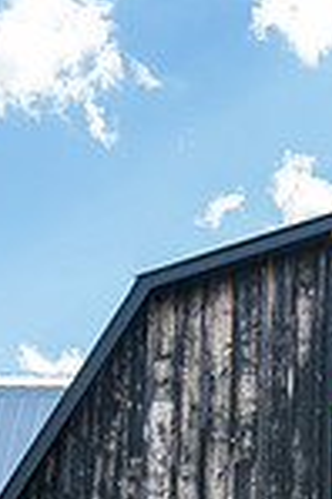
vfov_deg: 18.4
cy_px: 589
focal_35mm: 106
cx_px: 456
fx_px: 1470
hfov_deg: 12.4
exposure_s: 1/640
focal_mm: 35
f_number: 5
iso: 400
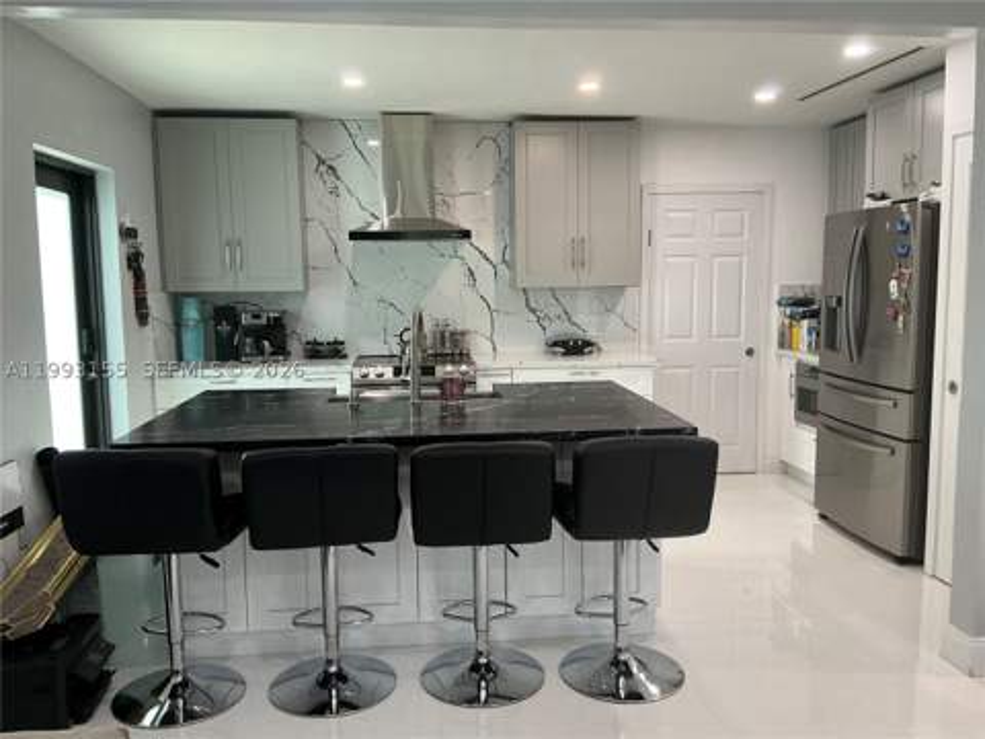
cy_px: 370
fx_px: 797
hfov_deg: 63.4
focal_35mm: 28
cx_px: 492
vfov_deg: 49.7
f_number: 1.8
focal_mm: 3
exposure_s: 1/60
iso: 80
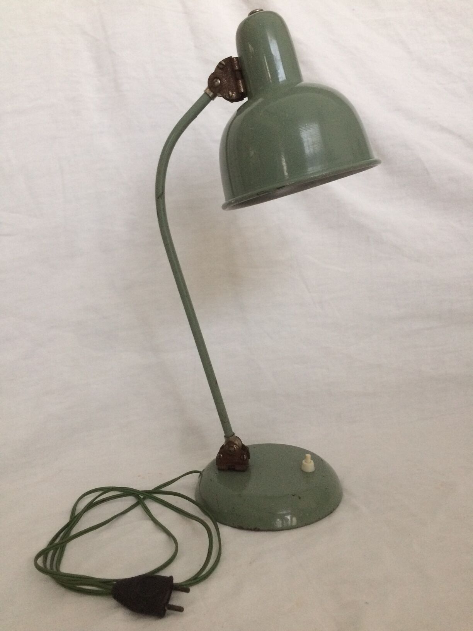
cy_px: 316
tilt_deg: -11.3
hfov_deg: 48.2
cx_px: 236
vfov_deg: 61.7
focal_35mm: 29
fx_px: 528
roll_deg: +3.2
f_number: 2.2
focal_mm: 4.15
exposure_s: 1/33
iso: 160
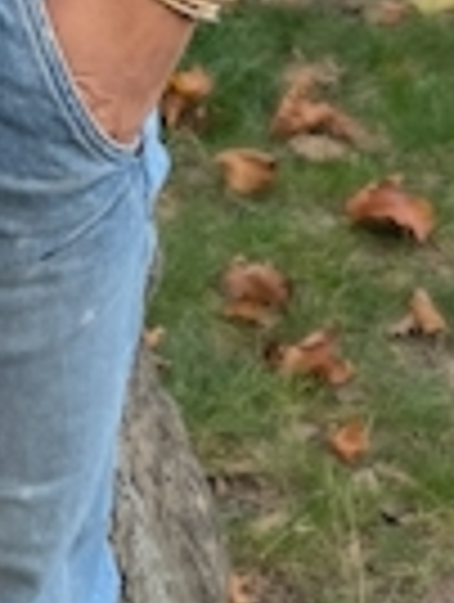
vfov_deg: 12.7
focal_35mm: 124
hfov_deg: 11.8
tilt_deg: -1.2
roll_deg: +0.9
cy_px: -801
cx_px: -36
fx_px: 2162
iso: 50
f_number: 1.6
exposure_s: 1/619
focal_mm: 4.2
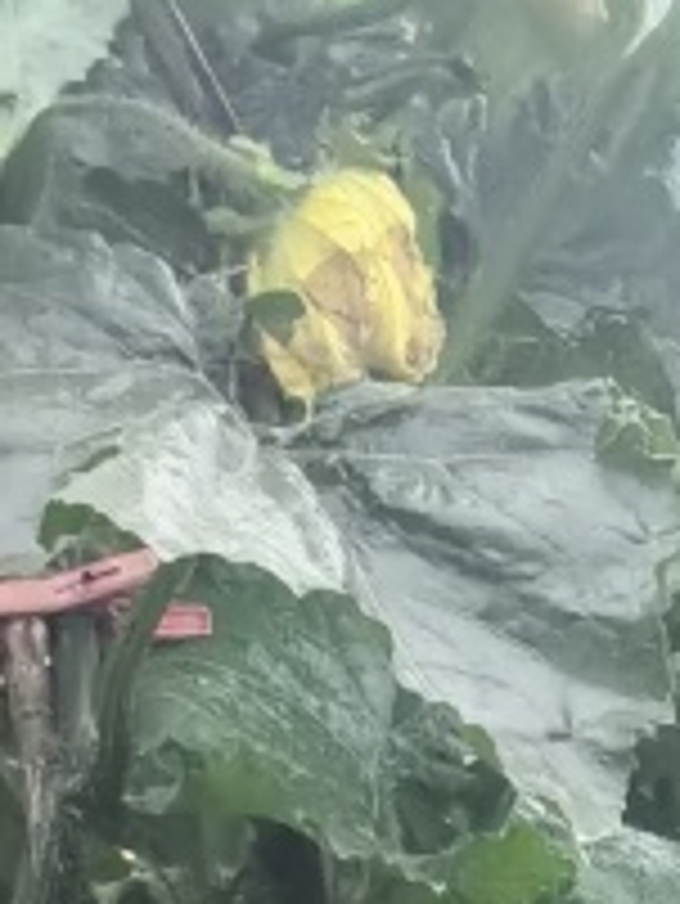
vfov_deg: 6.6
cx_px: 1792
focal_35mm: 286
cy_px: 2206
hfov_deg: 5.0
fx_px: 7483
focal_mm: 5.75
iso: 250
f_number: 2
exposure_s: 1/625
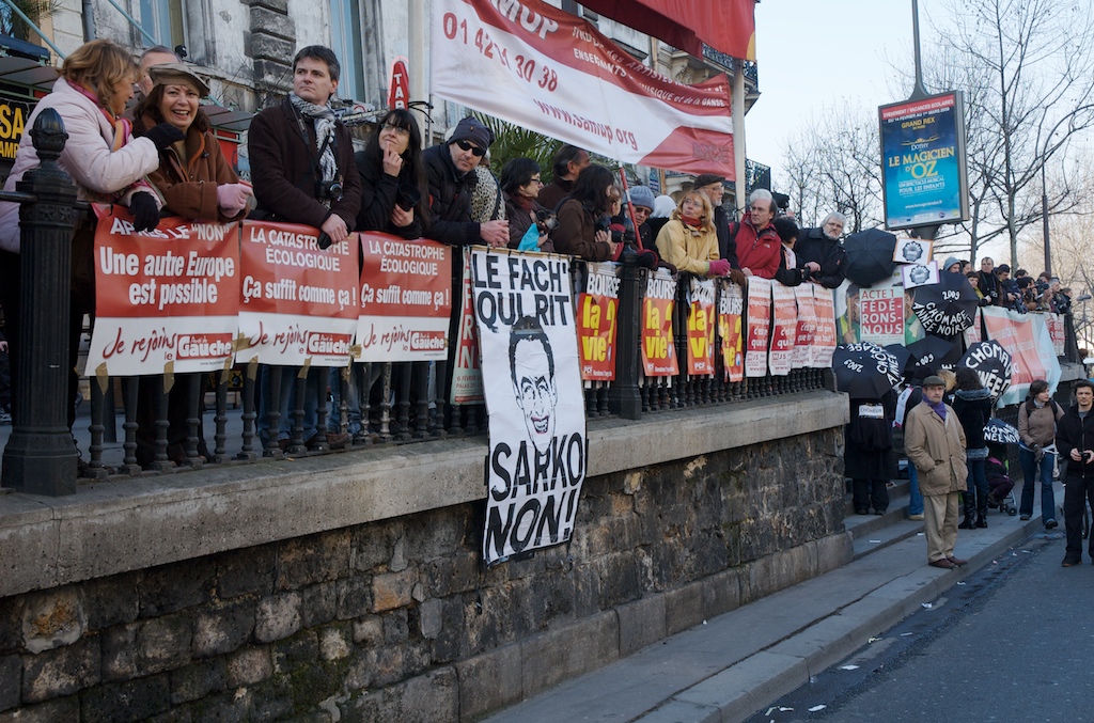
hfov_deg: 42.4
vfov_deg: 28.8
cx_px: 547
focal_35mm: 46
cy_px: 362
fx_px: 1409
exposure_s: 1/160
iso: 200
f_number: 6.3
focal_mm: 31
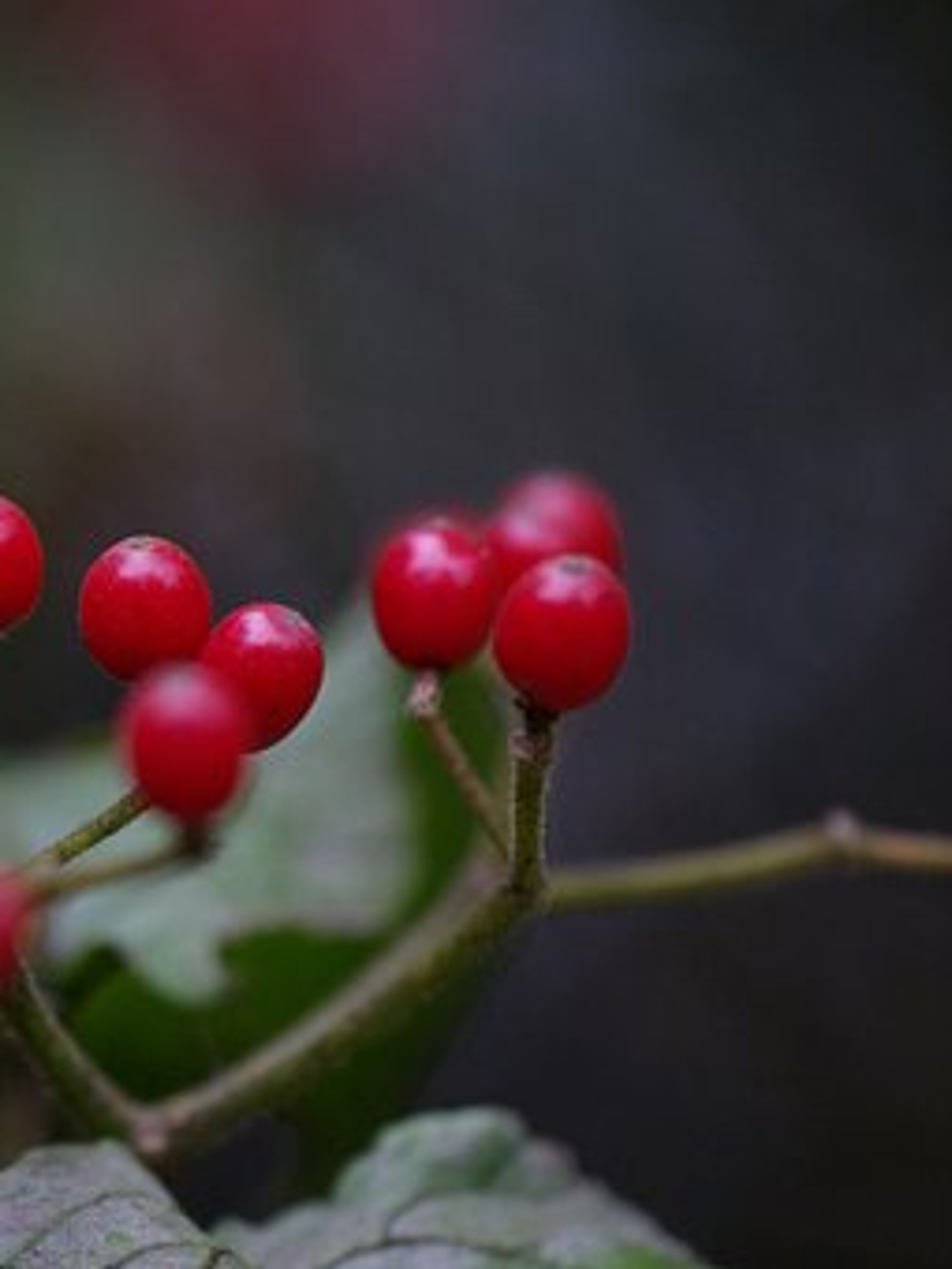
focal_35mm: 391
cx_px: 90
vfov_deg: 5.1
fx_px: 14338
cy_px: 633
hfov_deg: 3.8
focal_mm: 180
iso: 400
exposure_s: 1/25
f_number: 3.5
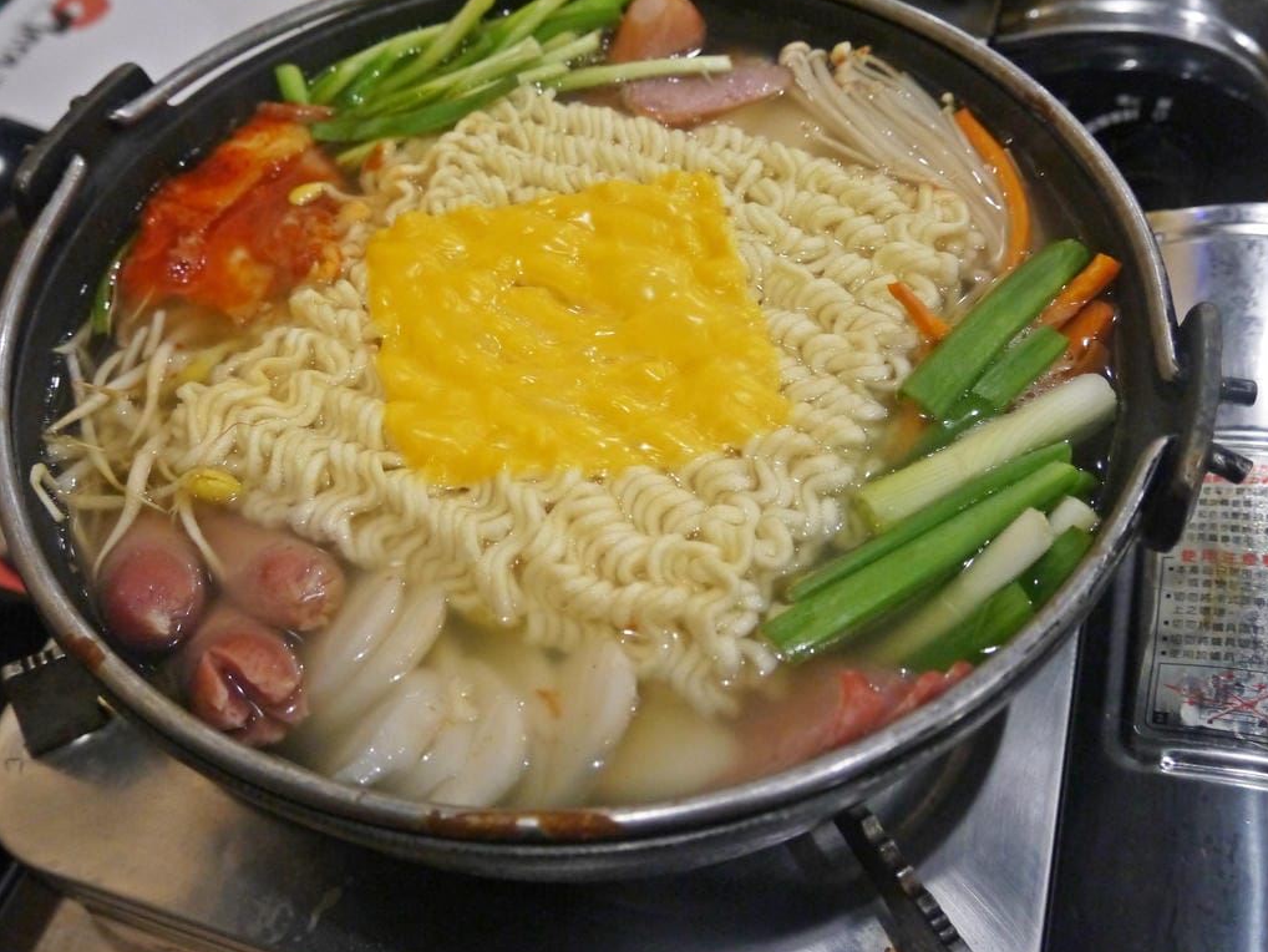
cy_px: 447
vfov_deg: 42.9
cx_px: 625
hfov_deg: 55.3
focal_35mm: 33
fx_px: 1209
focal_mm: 14
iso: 1000
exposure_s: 1/60
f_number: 3.5
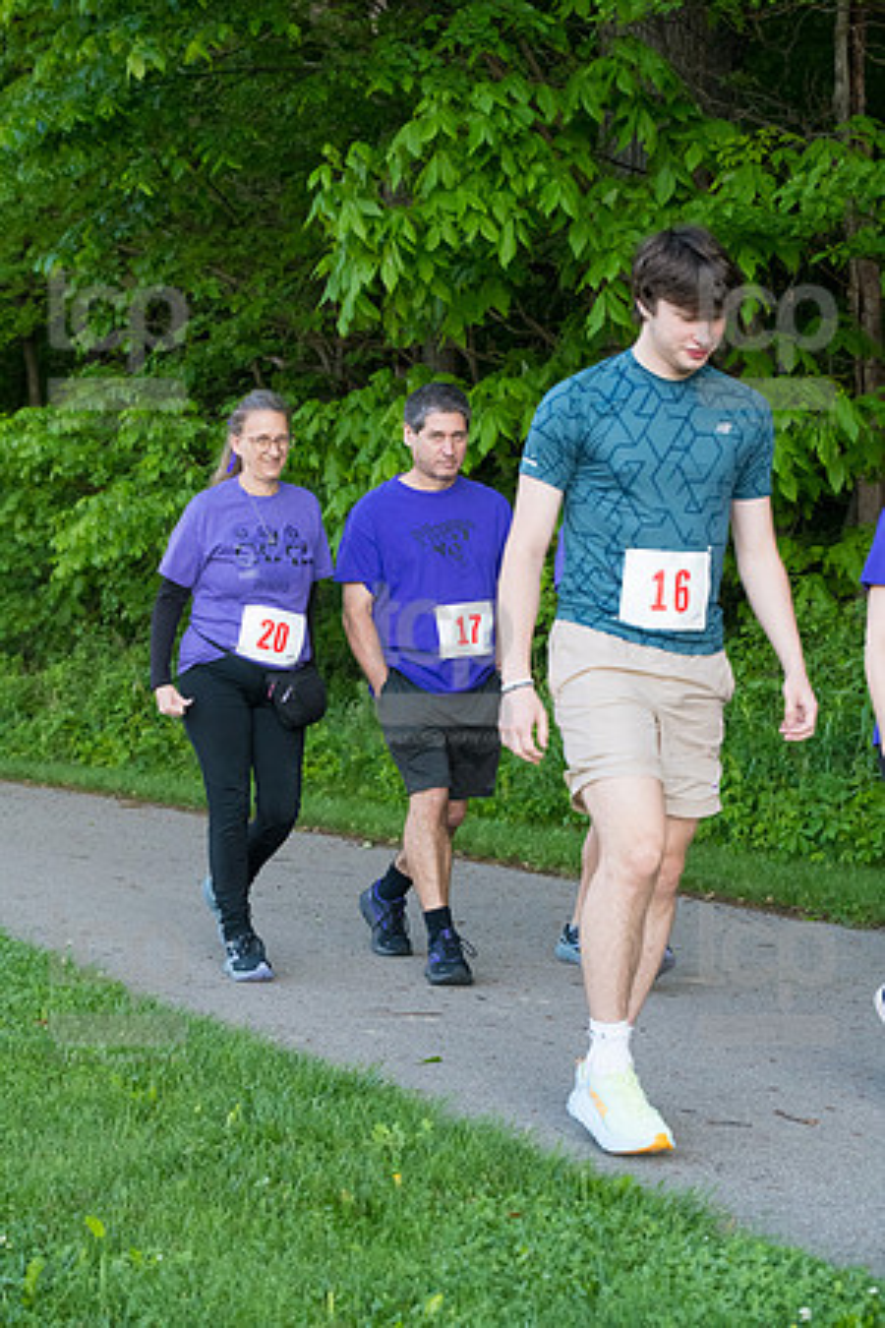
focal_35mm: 75
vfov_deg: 27.0
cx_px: 442
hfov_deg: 18.2
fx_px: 2765
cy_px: 664
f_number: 5.6
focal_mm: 75
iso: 4000
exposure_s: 1/1600
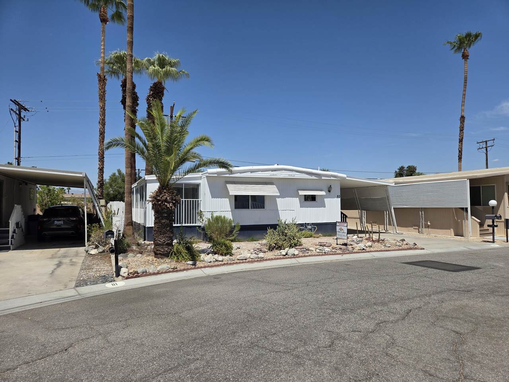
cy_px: 191
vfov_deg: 58.9
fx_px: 338
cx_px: 254
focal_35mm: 23
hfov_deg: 73.9
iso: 80
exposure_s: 1/7891
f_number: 1.8
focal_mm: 5.4
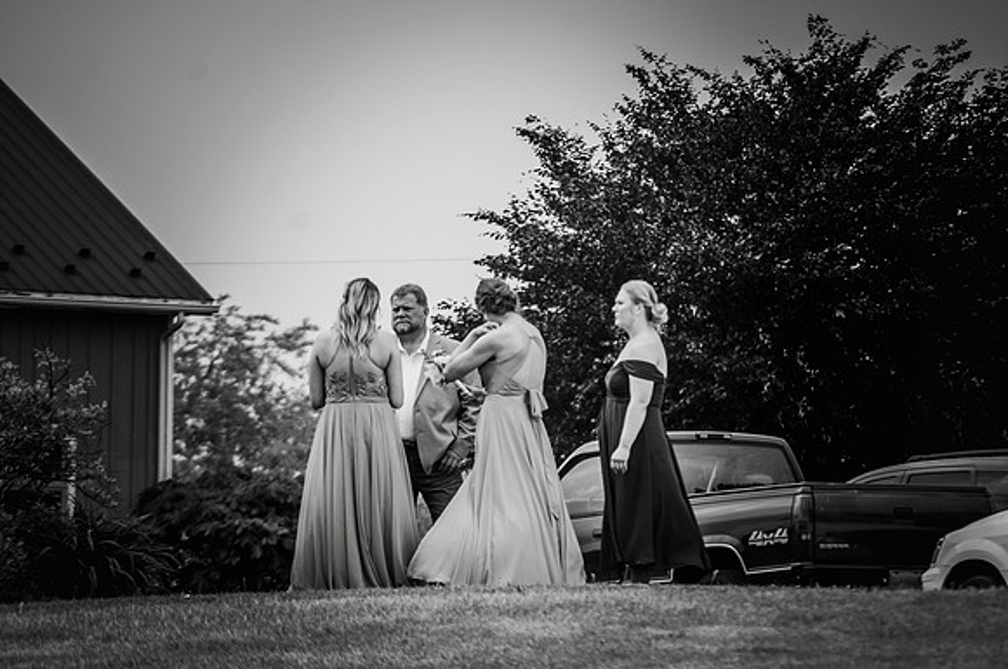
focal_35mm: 300
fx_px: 8388
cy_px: 334
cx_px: 504
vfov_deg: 4.6
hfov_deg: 6.9
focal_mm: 200
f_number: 5.6
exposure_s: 1/500
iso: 220
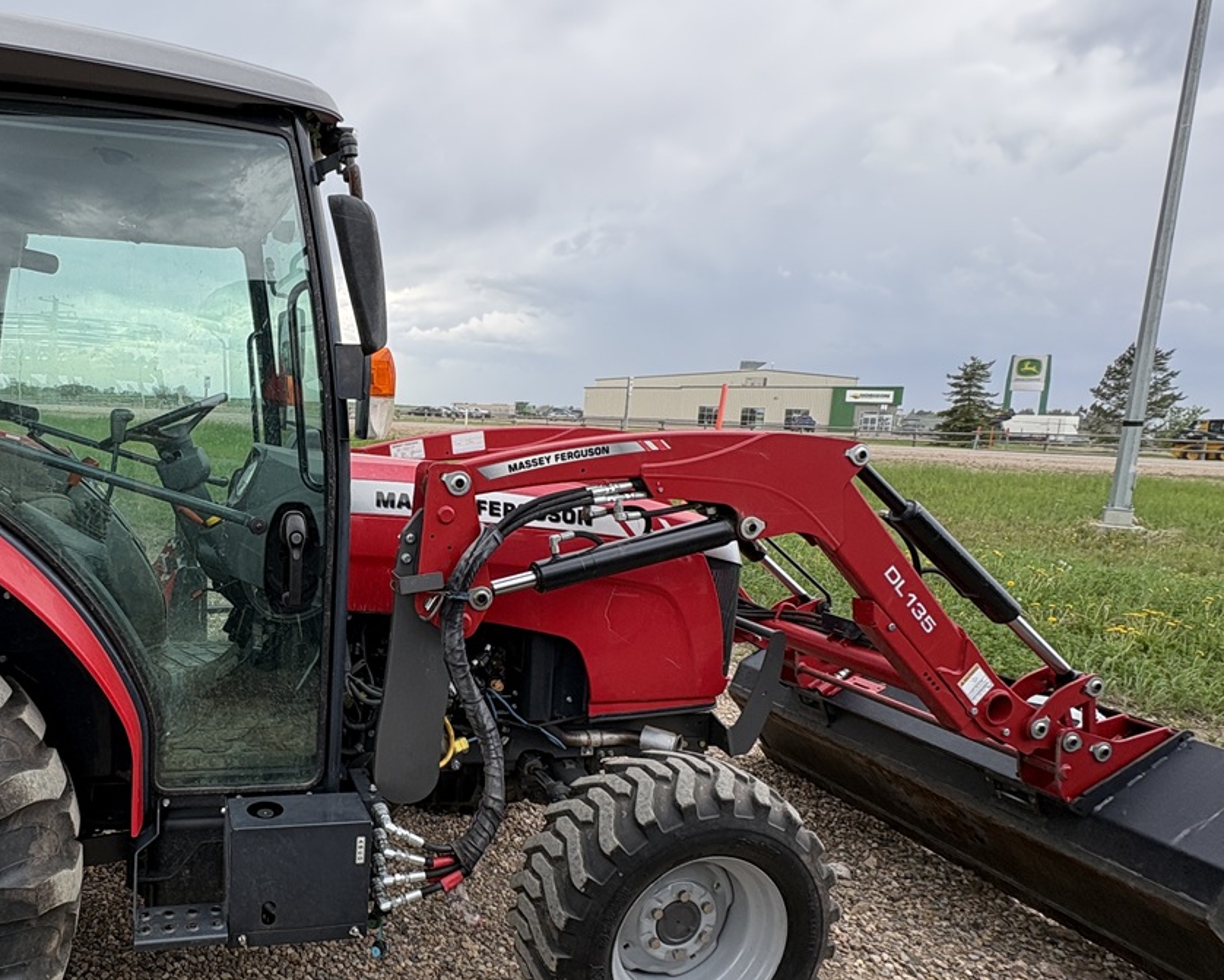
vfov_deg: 60.9
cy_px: 505
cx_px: 324
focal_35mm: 23
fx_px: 833
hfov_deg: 68.4
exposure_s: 1/440
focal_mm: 2.22
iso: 40
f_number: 2.2
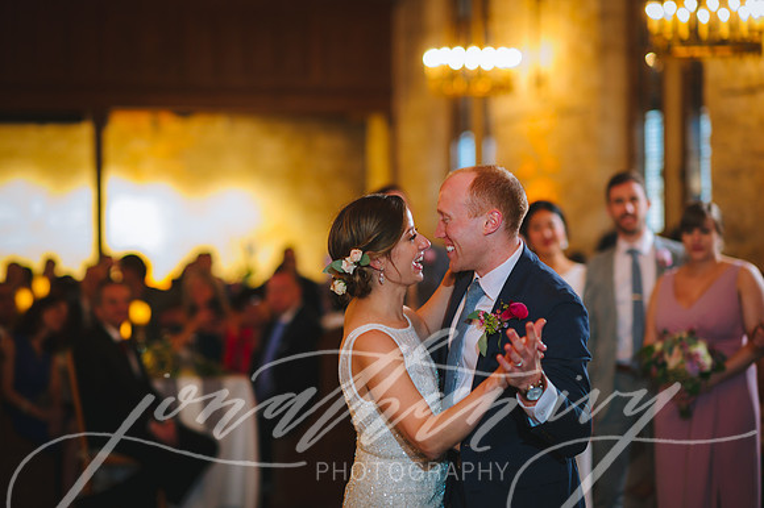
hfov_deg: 23.9
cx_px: 382
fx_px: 1803
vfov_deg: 16.1
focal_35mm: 85
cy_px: 254
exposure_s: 1/100
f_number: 2
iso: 1600
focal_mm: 85
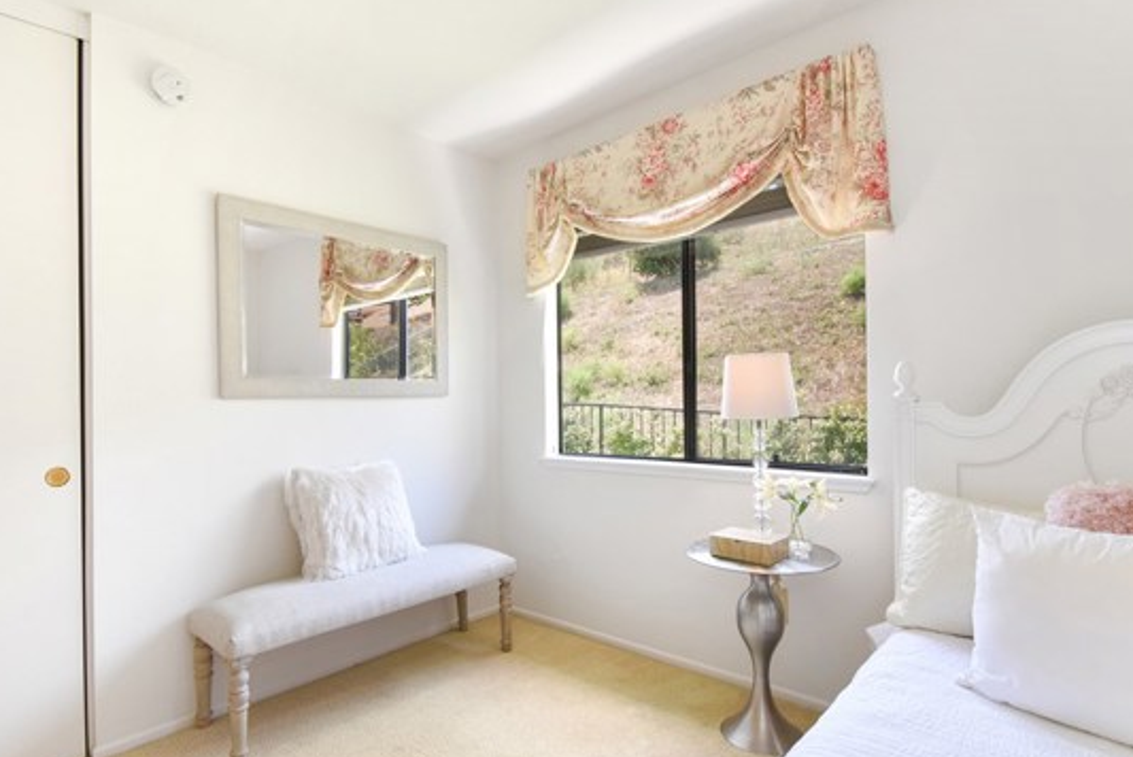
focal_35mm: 18
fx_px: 567
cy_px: 407
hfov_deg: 89.9
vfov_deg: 67.4
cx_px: 534
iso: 800
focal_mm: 10
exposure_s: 1/40
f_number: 8
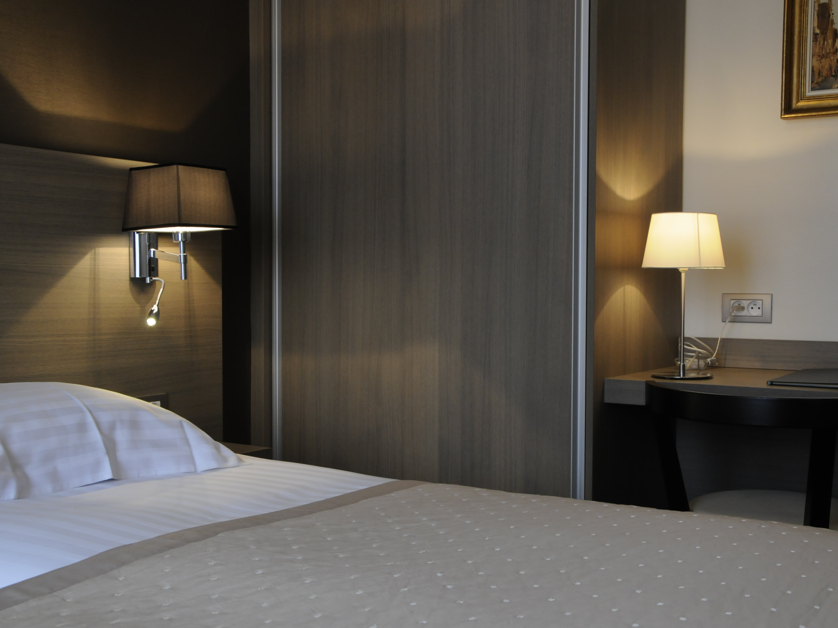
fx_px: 1041
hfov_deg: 43.8
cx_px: 444
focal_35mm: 43
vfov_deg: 33.6
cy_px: 313
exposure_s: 1/30
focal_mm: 26
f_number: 8
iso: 800
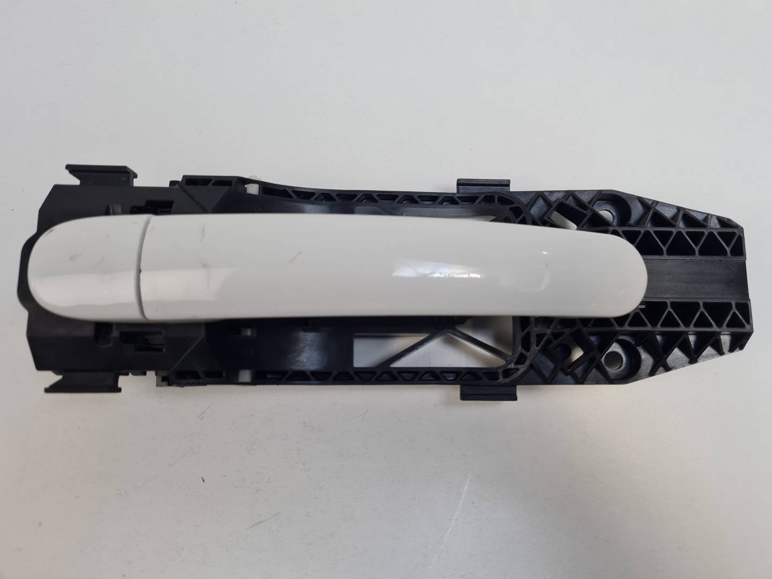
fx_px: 580
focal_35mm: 26
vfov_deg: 53.1
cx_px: 386
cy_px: 290
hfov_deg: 67.3
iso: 50
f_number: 1.8
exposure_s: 1/332
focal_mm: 5.4
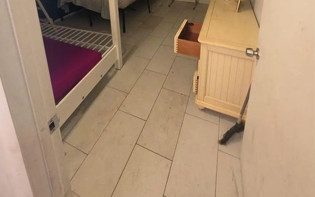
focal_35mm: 19
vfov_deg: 47.8
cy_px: -12
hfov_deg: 88.0
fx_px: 163
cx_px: 153
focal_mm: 2.2
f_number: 1.9
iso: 200
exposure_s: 1/50
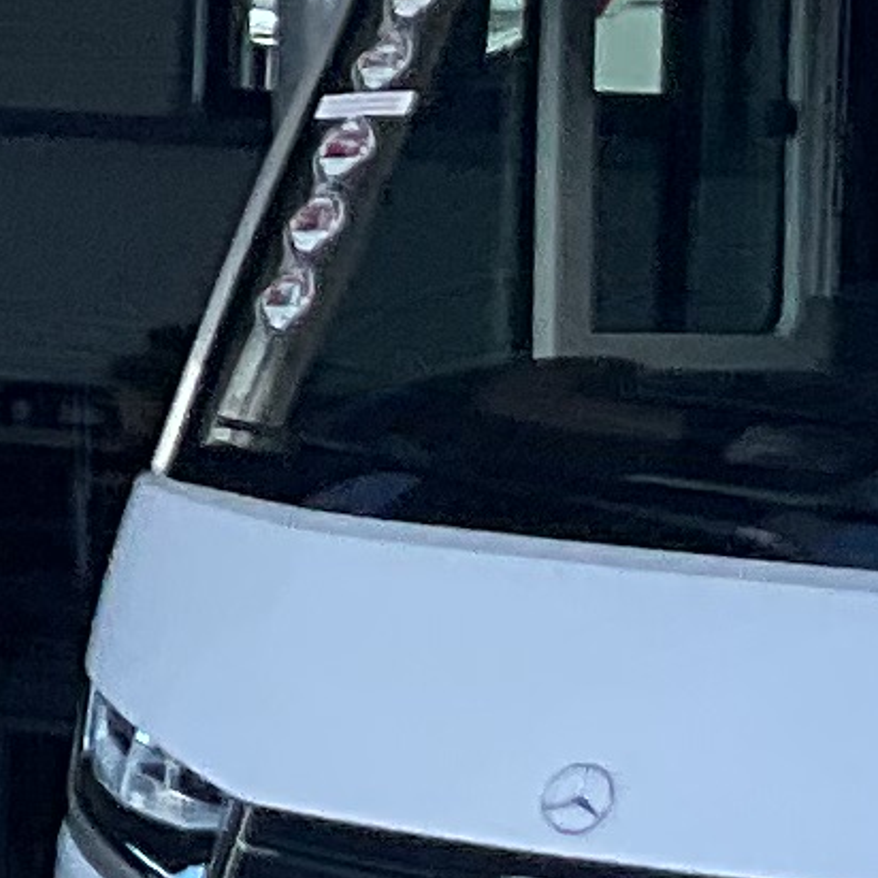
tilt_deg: +3.5
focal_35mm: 251
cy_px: -222
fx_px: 7203
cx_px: -1858
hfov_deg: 6.3
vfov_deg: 6.9
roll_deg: -4.6
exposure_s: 1/482
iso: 16
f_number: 1.8
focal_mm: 3
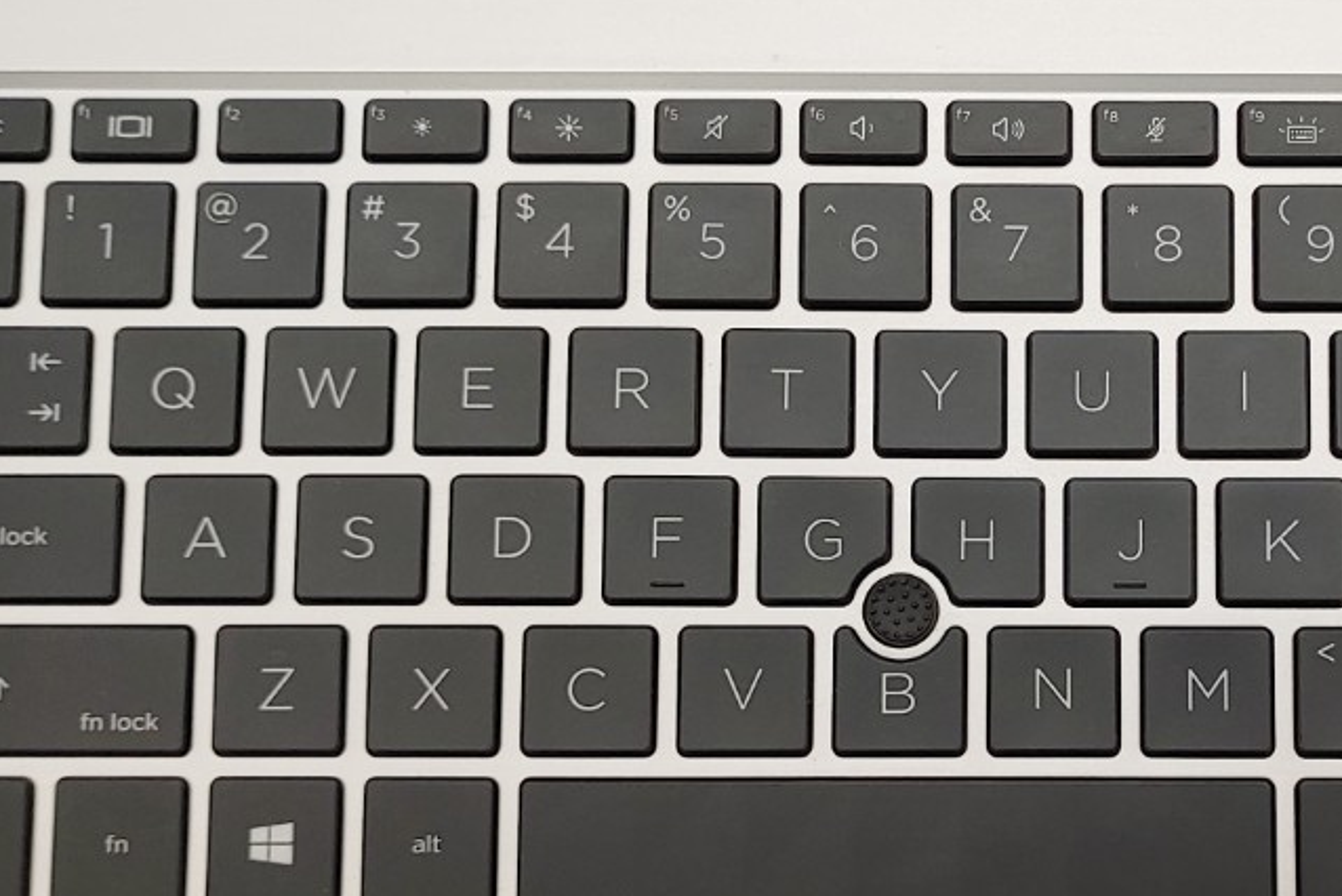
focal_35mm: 61
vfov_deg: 22.2
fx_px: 2275
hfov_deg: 32.1
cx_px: 1054
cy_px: 618
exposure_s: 1/134
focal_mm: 4.36
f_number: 1.8
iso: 50
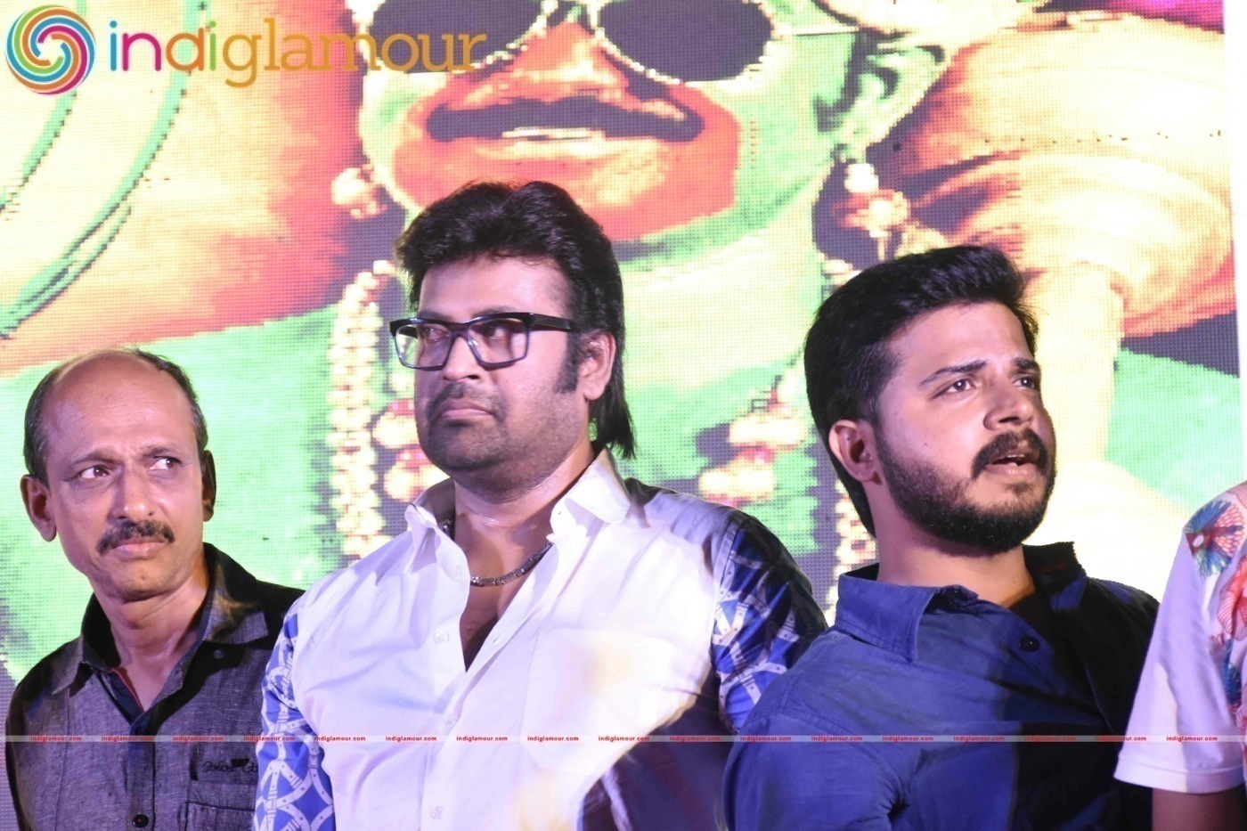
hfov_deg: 16.1
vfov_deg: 10.8
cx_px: 624
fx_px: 4416
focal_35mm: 128
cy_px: 416
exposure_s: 1/125
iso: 3200
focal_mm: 85
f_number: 6.3
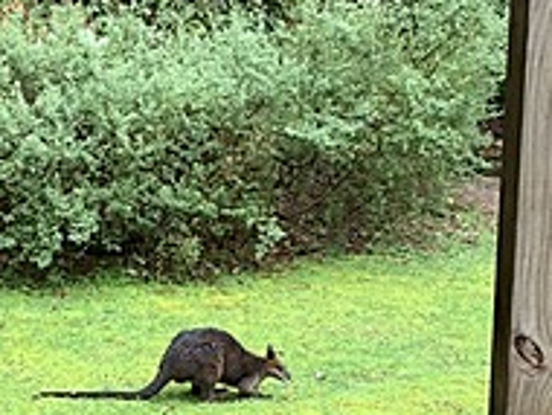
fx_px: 1357
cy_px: 492
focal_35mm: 85
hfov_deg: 22.9
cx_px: 209
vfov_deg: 16.7
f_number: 1.8
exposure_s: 1/121
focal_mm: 4.25
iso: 50
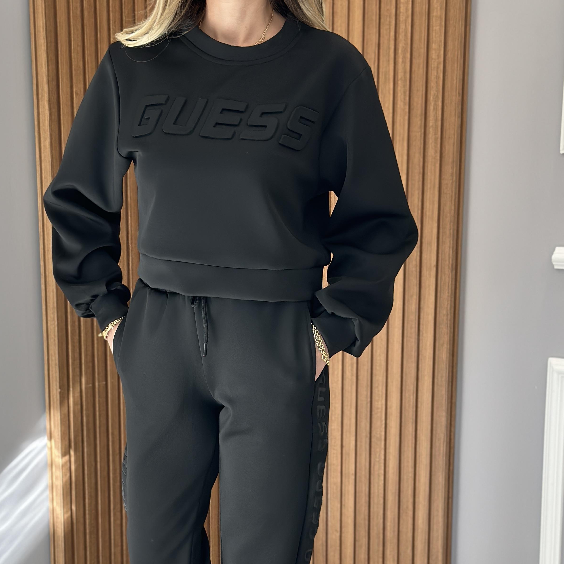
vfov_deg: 23.7
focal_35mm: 72
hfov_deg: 24.0
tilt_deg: -11.7
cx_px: 232
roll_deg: +0.0
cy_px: 437
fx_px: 1327
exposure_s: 1/172
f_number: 1.78
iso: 100
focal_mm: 6.86
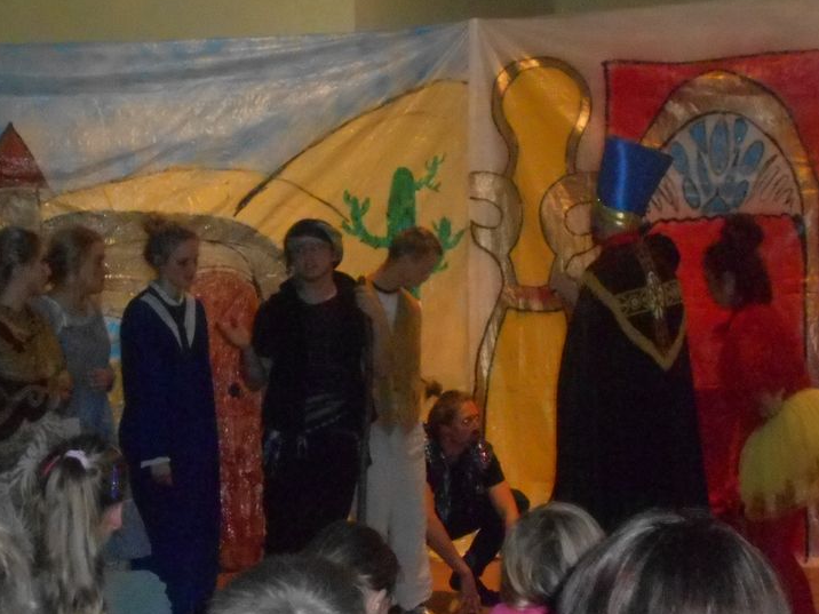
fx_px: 1916
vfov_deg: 18.2
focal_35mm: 81
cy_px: 398
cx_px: 383
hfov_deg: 24.1
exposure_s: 1/60
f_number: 4.9
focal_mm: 10
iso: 1600
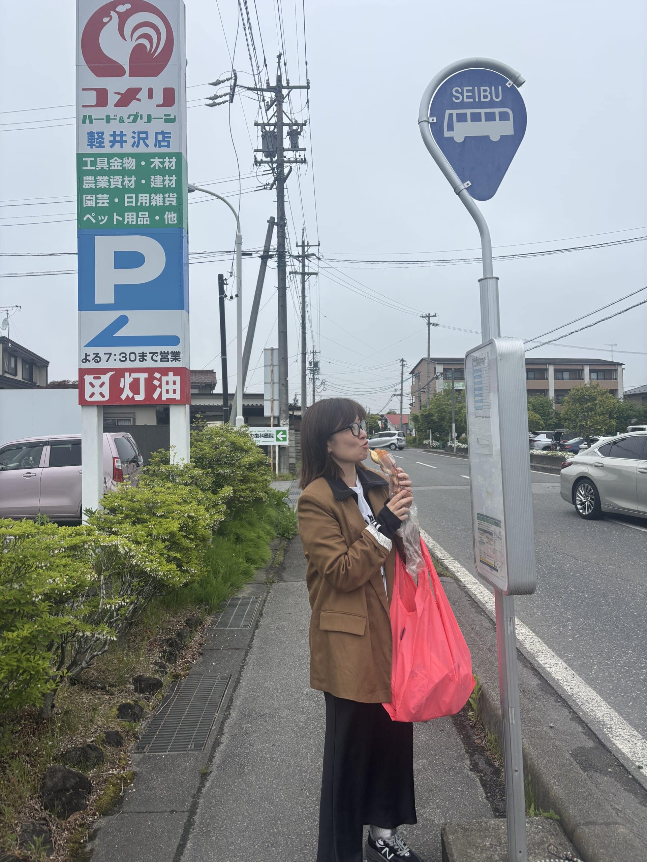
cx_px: 324
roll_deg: +0.6
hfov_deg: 53.1
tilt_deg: +1.7
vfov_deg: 67.3
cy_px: 431
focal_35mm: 26
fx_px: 648
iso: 50
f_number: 1.6
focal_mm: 5.96
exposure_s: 1/2571
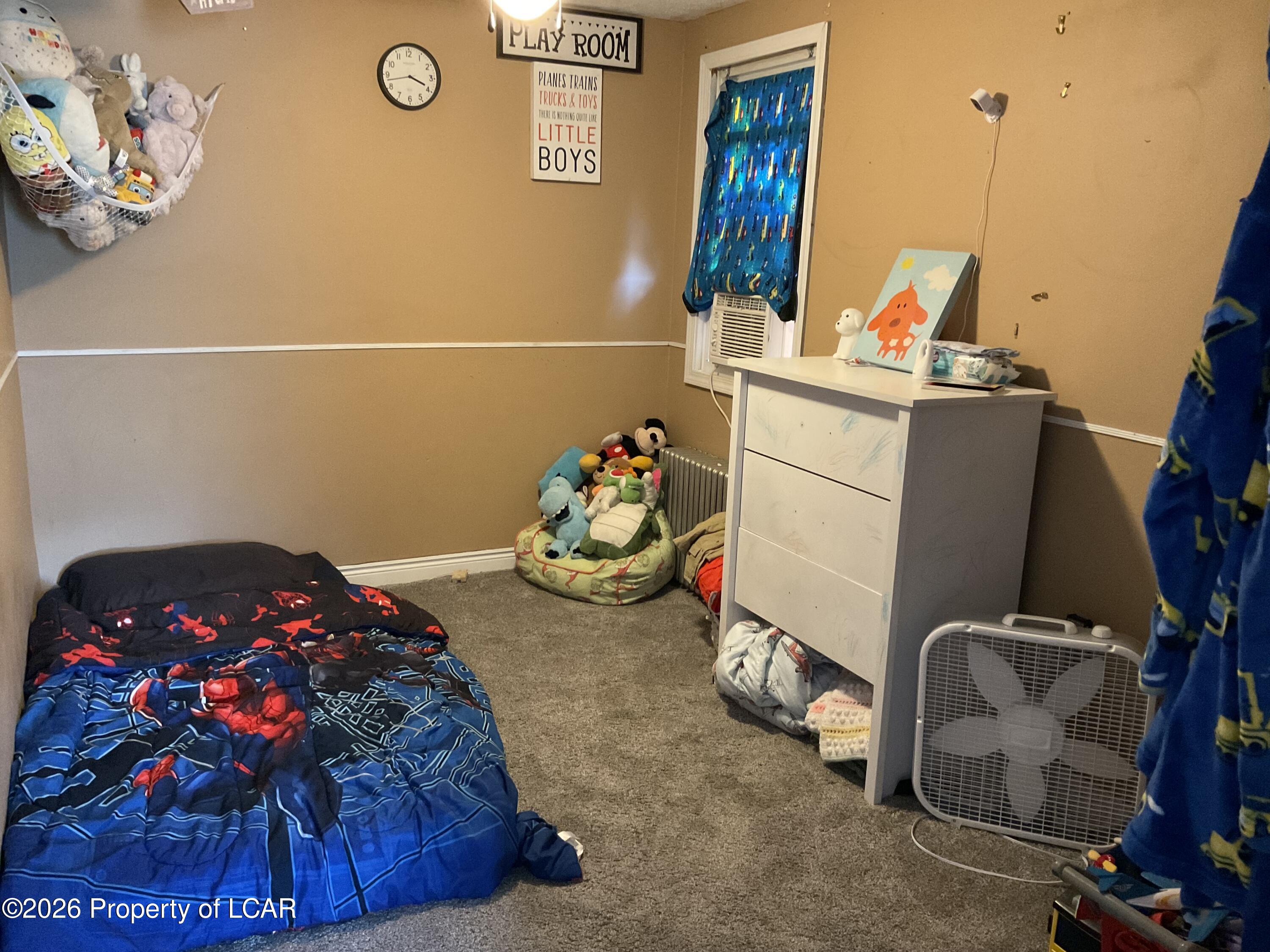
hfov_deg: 61.7
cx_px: 635
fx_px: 1064
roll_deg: -0.4
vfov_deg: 48.2
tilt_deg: -13.1
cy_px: 476
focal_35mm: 29
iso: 400
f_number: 1.8
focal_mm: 3
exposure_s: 1/30
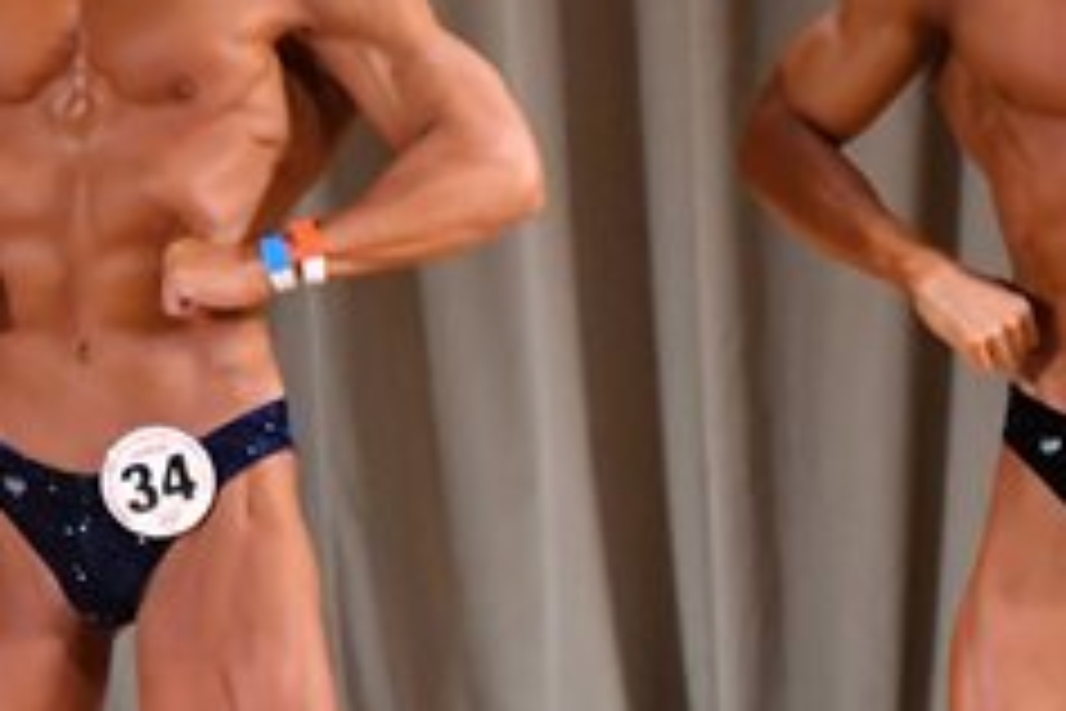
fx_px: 21822
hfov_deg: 2.8
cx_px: 1595
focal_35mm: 737
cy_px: 288
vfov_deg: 1.9
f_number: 5.6
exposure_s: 1/400
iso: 5600
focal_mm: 150
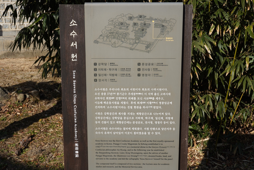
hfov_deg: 48.5
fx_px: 282
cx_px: 127
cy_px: 85
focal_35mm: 40
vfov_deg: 33.4
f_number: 14
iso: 100
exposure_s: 1/100
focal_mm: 40
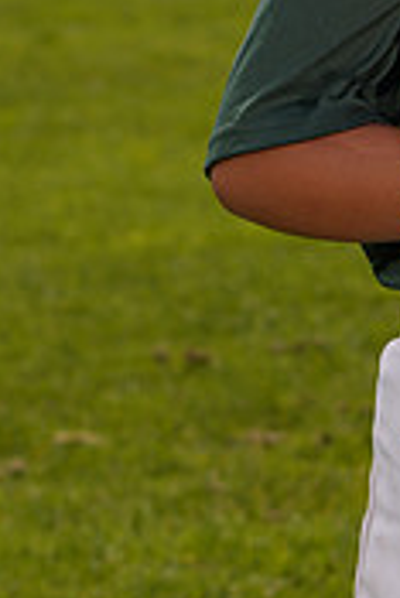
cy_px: -277
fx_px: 5522
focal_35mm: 332
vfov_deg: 6.1
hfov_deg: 4.1
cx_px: 484
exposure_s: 1/160
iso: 80
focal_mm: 100
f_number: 9
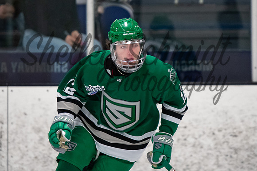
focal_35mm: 517
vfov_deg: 2.7
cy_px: 52
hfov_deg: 4.0
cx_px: 137
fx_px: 3689
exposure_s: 1/800
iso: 1600
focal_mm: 200
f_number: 2.8
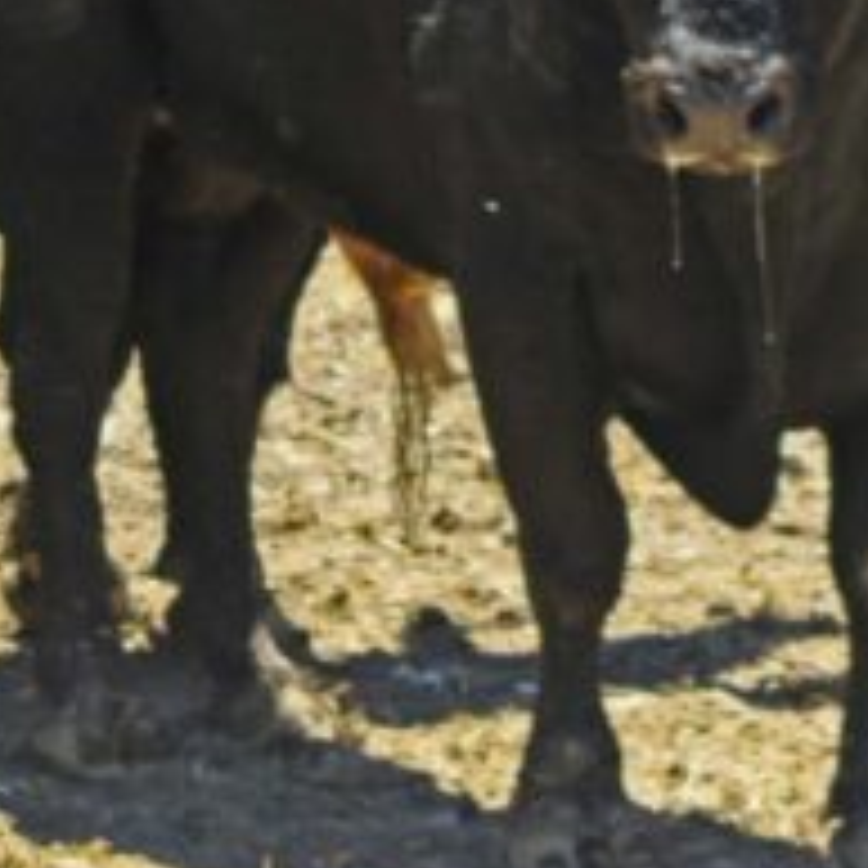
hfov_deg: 2.3
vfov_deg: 2.4
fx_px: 21107
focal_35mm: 744
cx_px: -751
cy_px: 286
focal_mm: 110
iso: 100
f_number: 7.1
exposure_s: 1/125
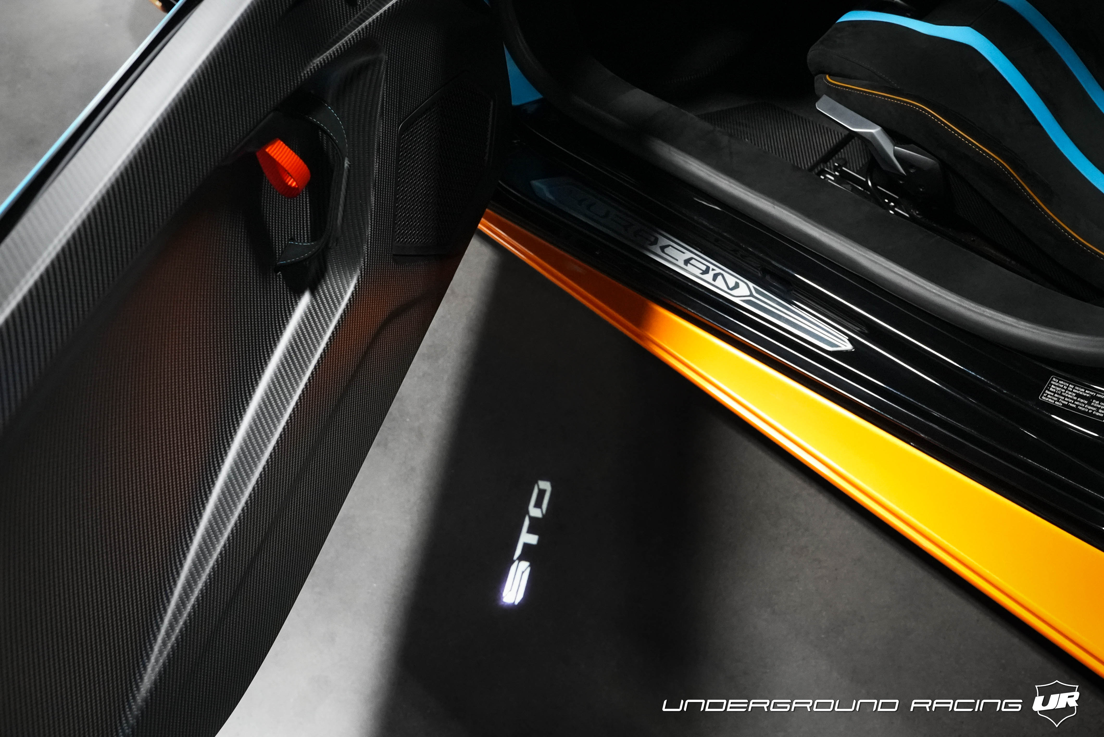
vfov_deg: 38.9
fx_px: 1043
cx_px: 552
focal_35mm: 34
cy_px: 368
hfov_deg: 55.8
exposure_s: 1/60
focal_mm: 34
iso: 12800
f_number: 5
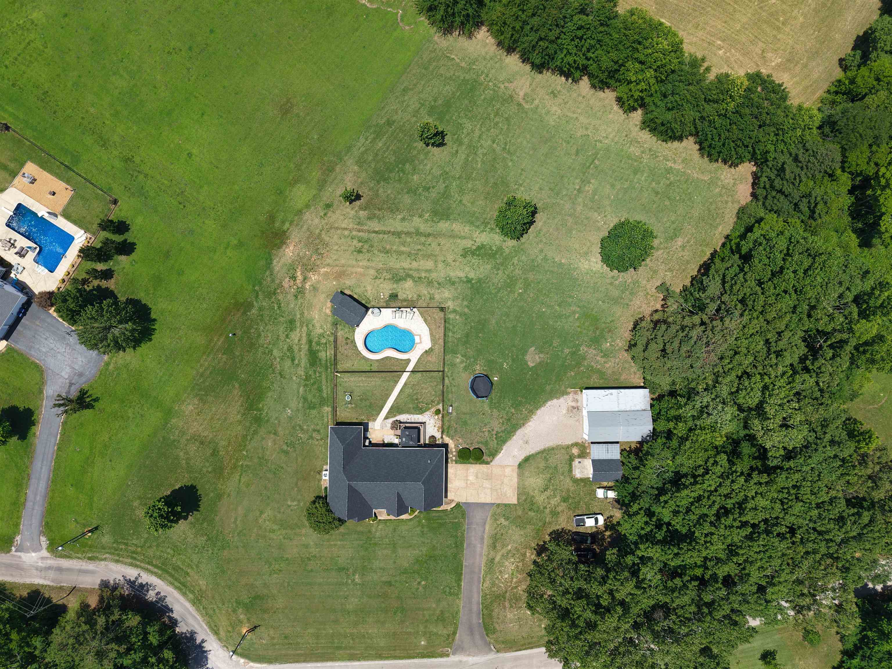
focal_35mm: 24
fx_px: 618
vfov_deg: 56.8
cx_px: 446
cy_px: 334
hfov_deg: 71.6
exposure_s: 1/3000
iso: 100
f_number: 1.8
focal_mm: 8.67
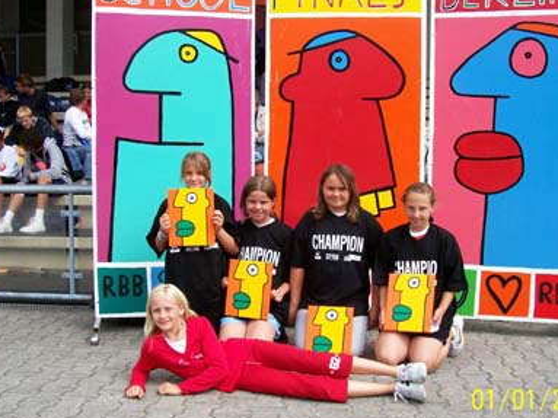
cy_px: 218
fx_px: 645
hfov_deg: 46.7
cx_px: 310
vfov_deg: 35.9
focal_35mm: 40
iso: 80
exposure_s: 1/298
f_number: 5.1
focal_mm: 5.6
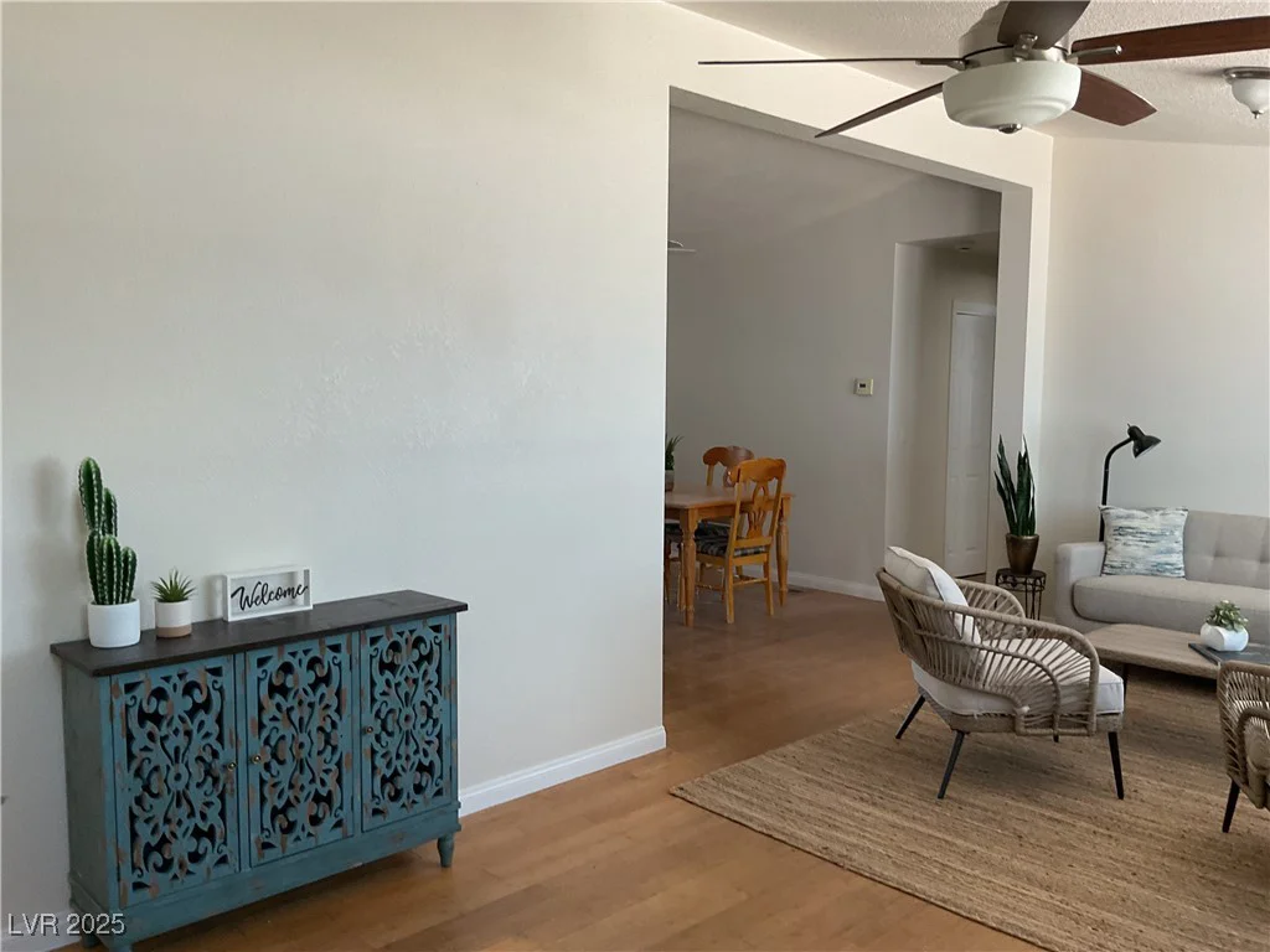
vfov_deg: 48.2
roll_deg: -2.4
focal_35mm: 29
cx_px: 635
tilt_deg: -6.9
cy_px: 476
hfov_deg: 61.7
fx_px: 1064
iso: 80
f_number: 1.8
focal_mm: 3
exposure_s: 1/60
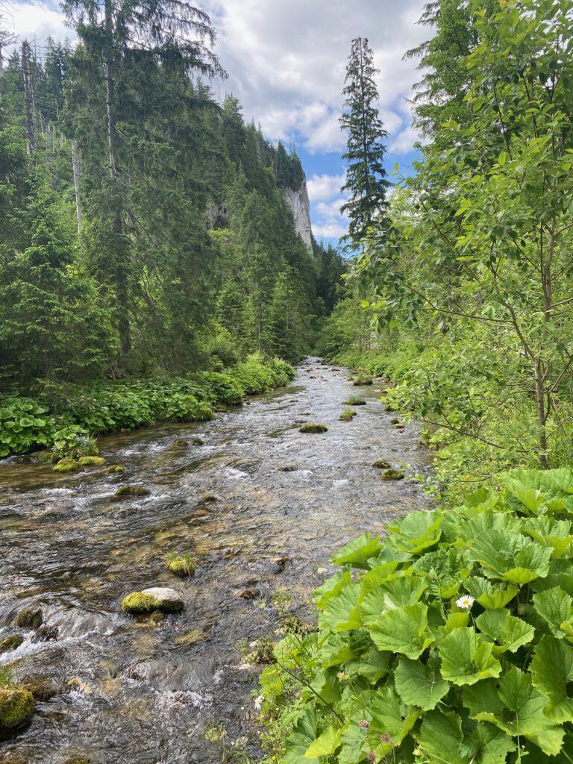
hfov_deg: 53.1
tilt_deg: -0.8
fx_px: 574
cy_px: 382
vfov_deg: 67.3
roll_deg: +2.4
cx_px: 286
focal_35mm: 26
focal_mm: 4.25
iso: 32
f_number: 1.8
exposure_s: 1/685
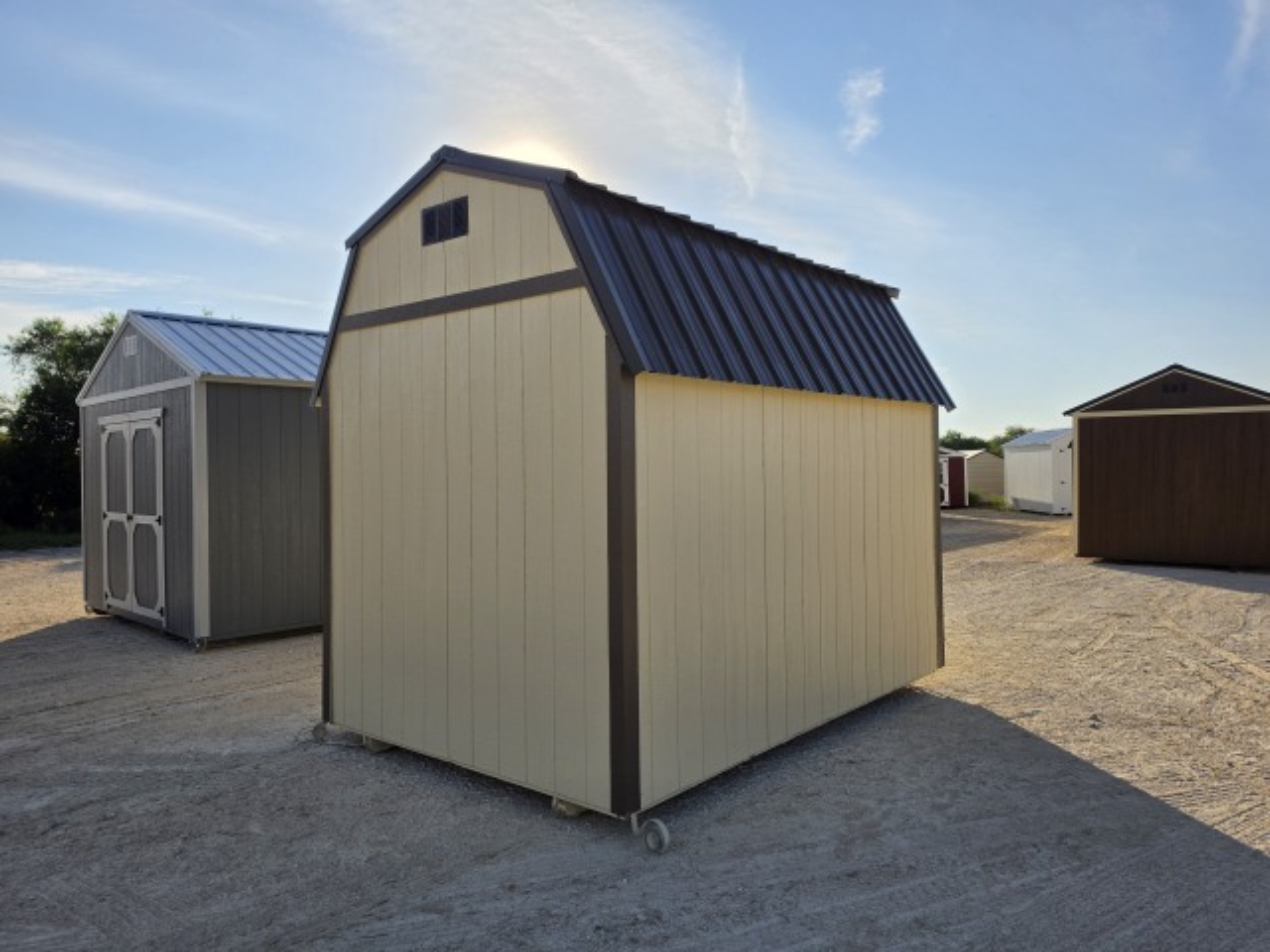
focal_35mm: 23
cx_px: 635
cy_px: 476
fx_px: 844
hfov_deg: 73.9
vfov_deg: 58.9
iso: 32
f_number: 1.4
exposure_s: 1/7939
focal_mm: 6.5
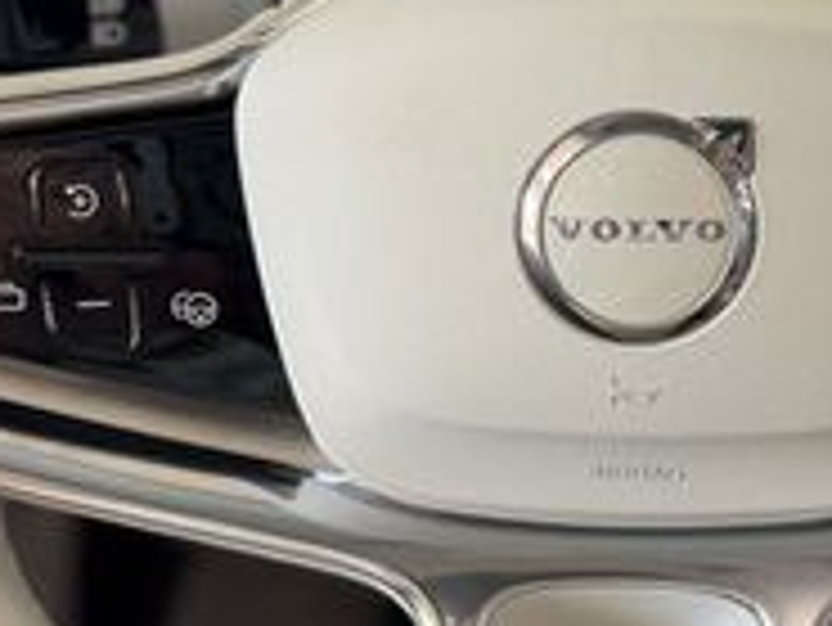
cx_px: 549
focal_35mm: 83
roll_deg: -0.3
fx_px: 1996
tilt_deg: -30.8
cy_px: 216
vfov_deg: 17.8
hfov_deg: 23.4
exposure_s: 1/120
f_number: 1.78
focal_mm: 6.76
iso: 160
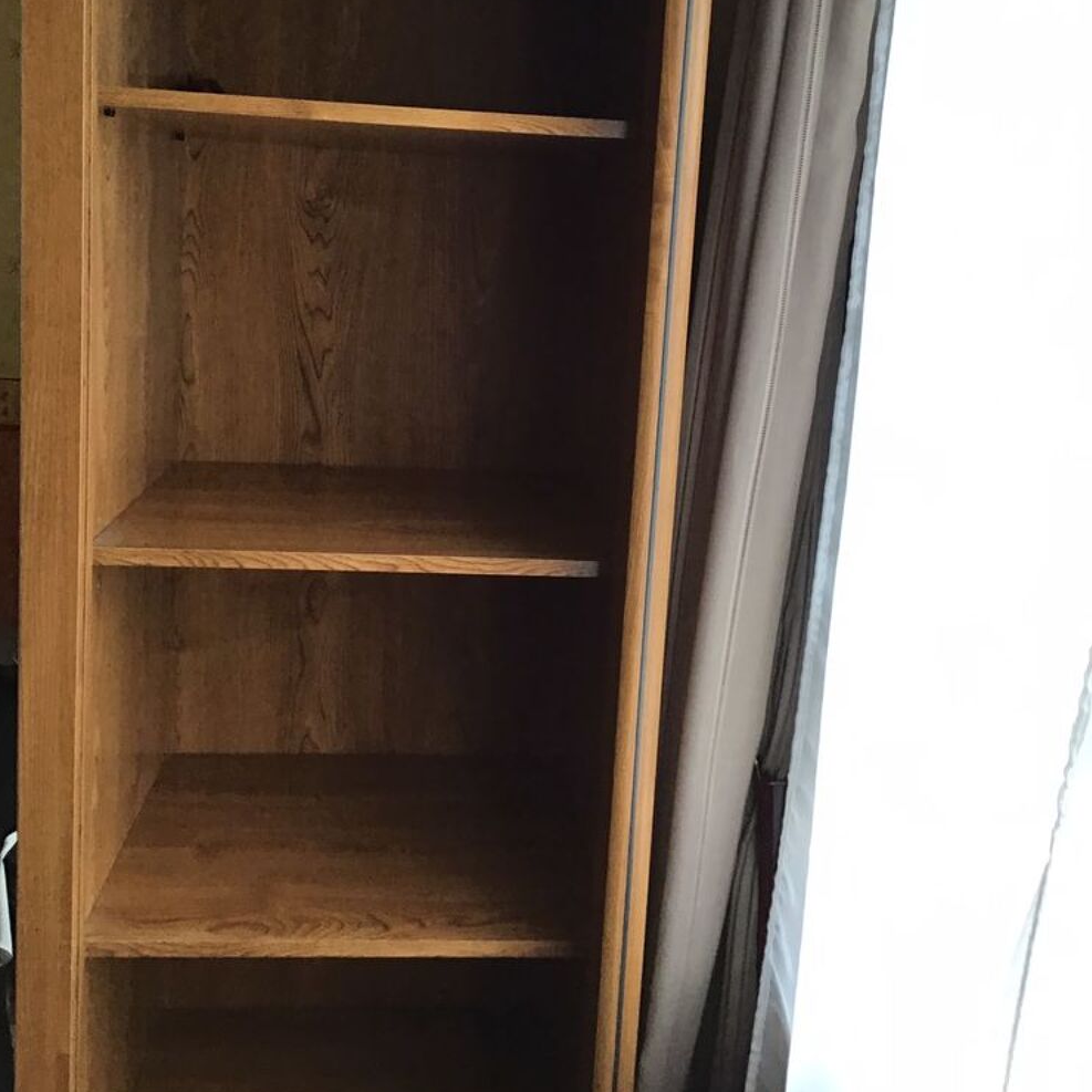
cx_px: 540
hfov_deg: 44.9
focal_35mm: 37
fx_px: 1321
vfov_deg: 44.6
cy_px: 408
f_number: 2.4
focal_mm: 3.3
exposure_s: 1/33
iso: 80
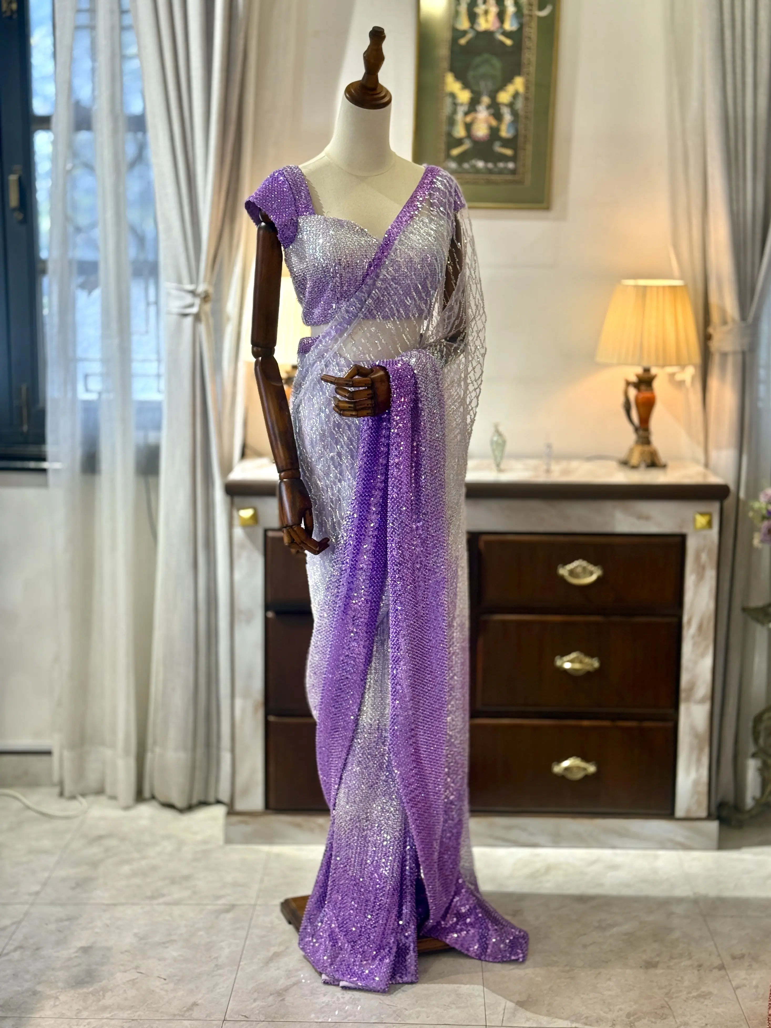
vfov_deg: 39.7
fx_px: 1425
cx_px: 386
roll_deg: -0.9
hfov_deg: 30.3
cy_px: 514
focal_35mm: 48
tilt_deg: -9.3
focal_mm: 6.76
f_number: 1.78
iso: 64
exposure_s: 1/100
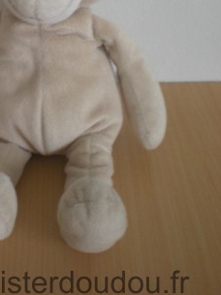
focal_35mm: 65
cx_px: 43
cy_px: 49
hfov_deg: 22.3
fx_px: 553
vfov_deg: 29.0
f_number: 3.1
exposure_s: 1/8.8
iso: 200
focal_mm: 6.3
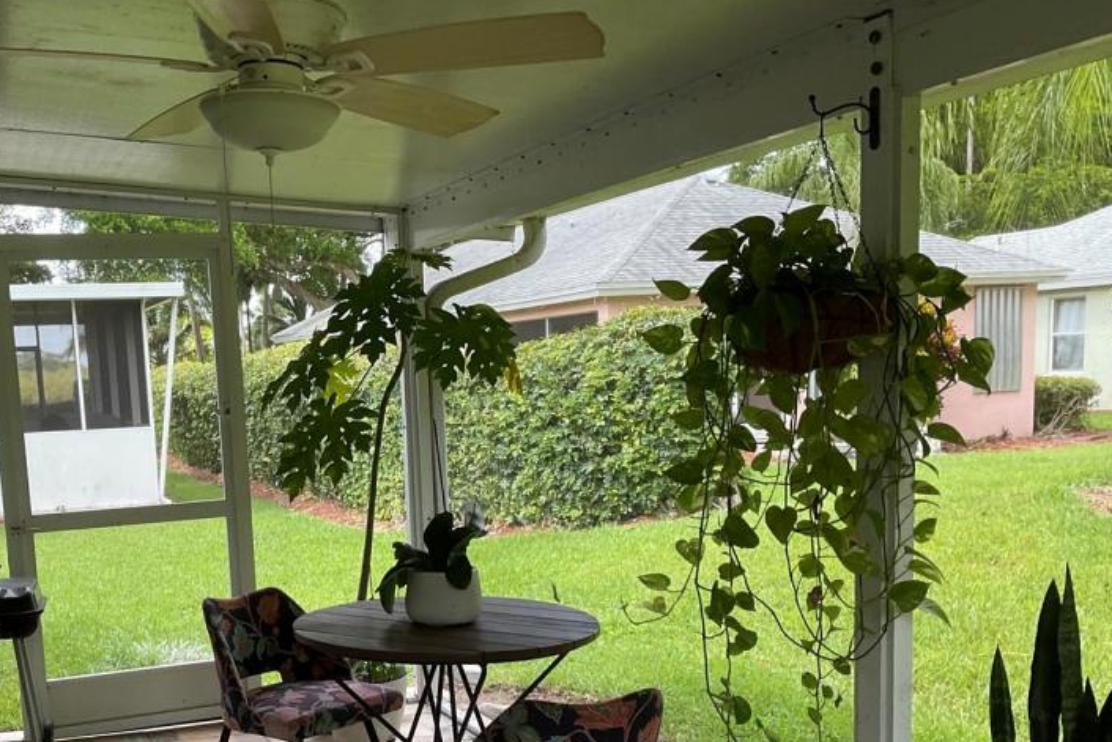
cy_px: 547
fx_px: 1267
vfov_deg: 32.1
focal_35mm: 41
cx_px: 372
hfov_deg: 46.7
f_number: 1.8
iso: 20
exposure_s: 1/120
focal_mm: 3
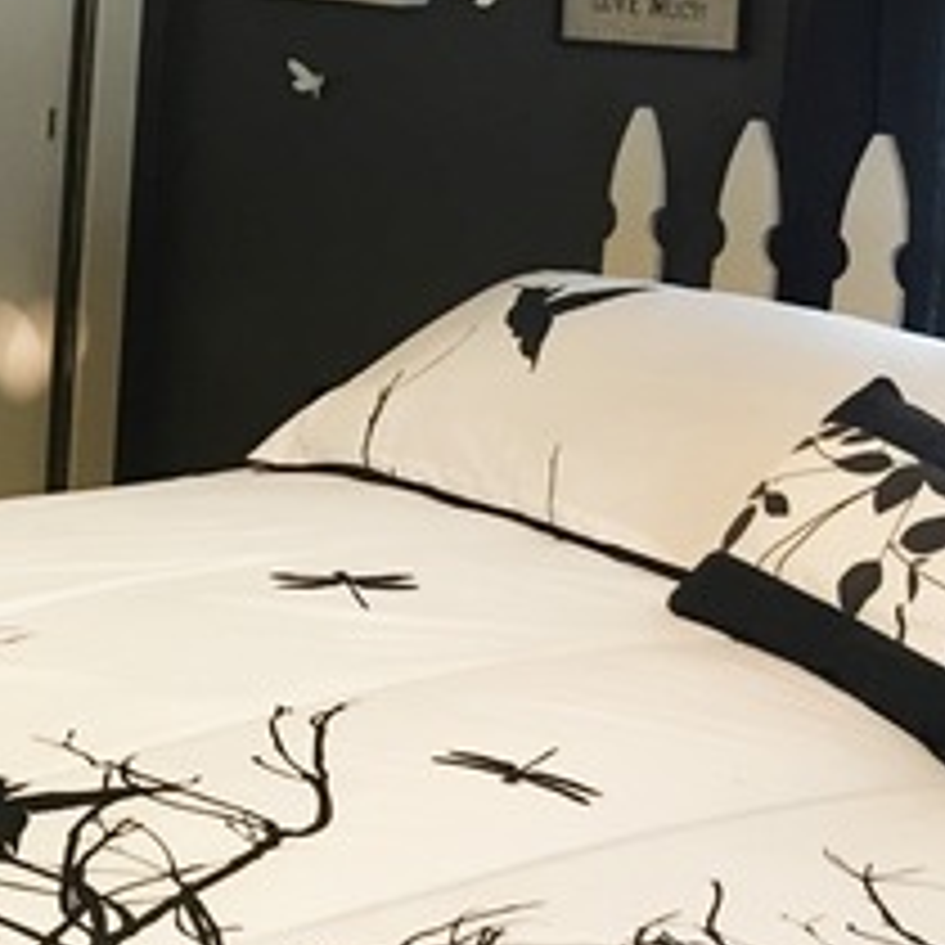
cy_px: 135
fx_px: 2409
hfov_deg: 20.7
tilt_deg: -5.7
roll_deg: -3.3
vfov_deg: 21.8
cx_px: -189
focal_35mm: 78
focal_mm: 4.15
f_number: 2.2
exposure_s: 1/15
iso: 200
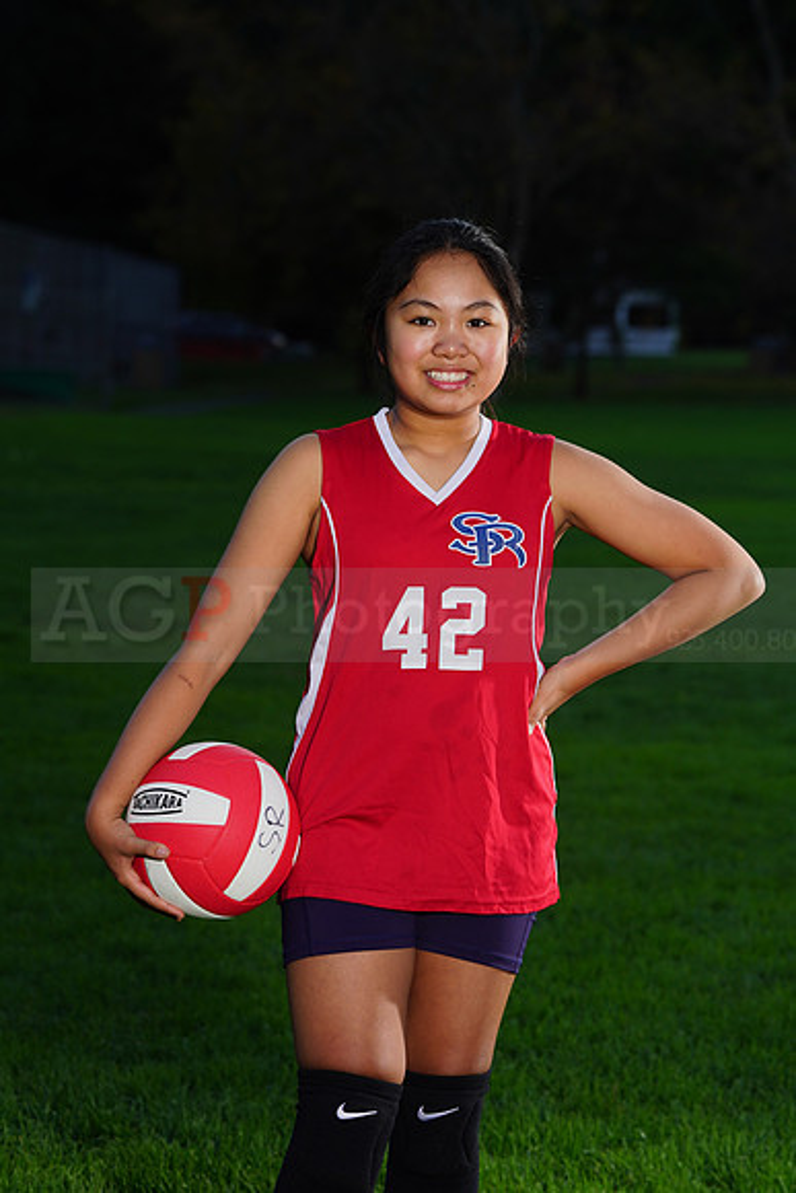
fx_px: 5171
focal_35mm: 156
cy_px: 596
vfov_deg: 13.2
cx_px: 398
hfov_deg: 8.8
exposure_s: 1/250
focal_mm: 156
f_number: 9
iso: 200
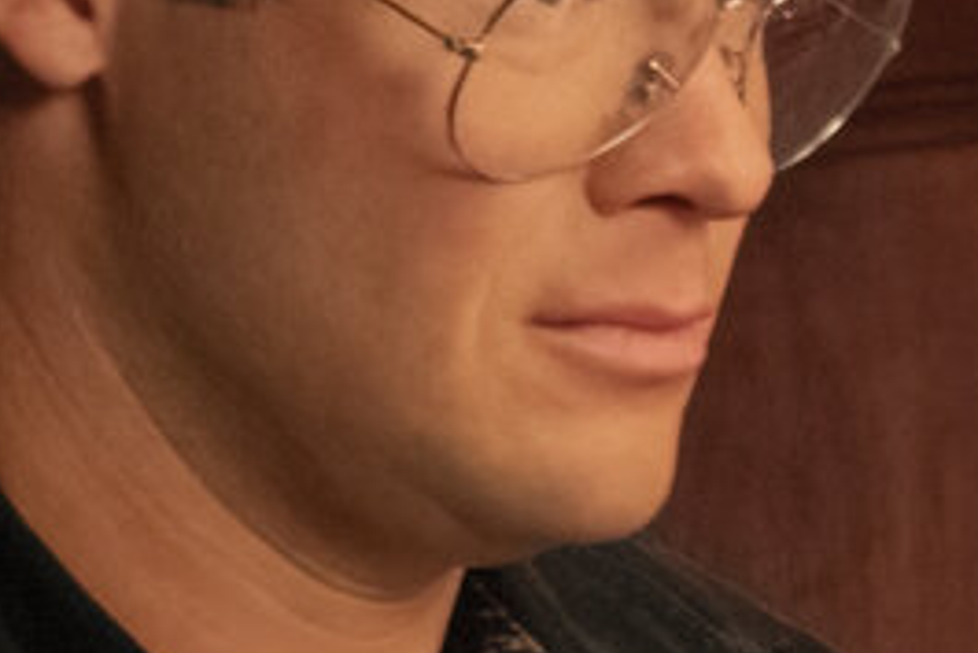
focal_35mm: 610
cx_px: 2480
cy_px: 730
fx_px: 16580
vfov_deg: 2.3
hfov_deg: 3.3
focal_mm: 102
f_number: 10
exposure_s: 1/125
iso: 12800
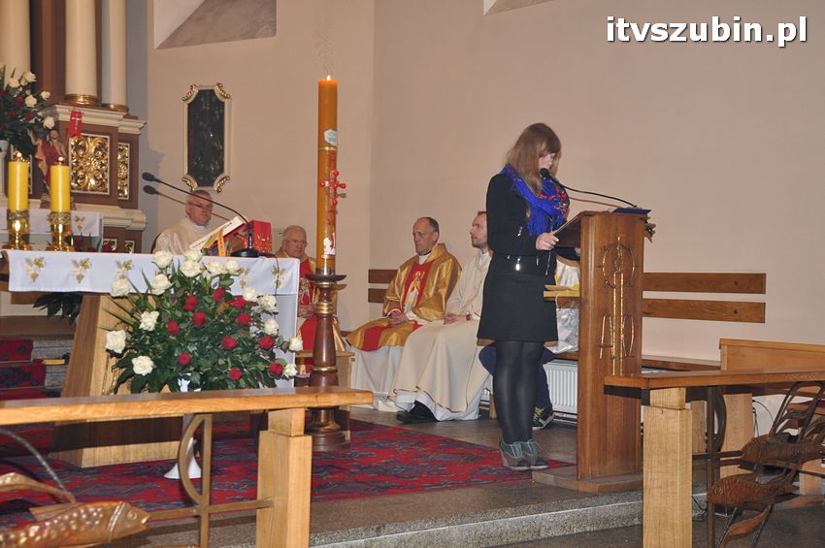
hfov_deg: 38.9
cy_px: 274
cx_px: 412
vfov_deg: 26.4
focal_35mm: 51
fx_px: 1168
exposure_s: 1/60
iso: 800
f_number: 5.6
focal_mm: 34
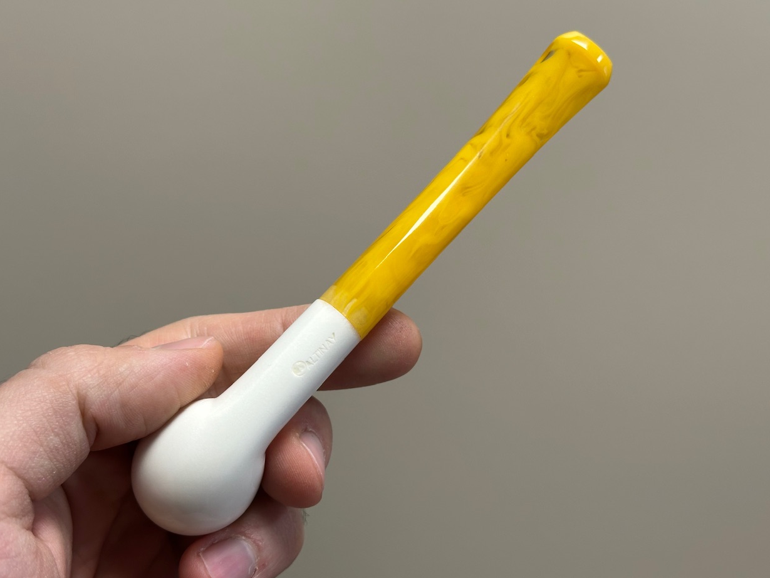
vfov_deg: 29.1
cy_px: 280
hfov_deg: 38.2
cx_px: 385
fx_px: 1112
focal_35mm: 50
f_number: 1.78
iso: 80
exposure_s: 1/115
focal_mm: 6.86
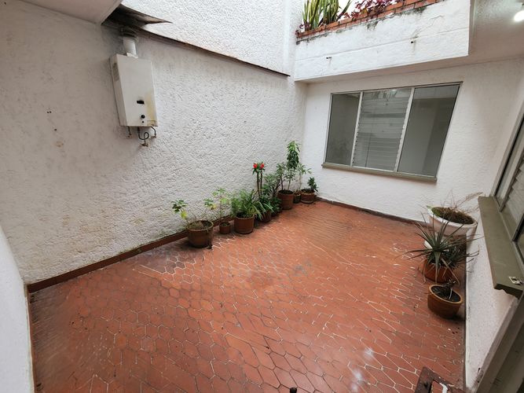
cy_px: 196
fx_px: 197
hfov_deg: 106.2
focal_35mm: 13
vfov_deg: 89.9
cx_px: 262
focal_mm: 2.2
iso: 50
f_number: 2.2
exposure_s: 1/131
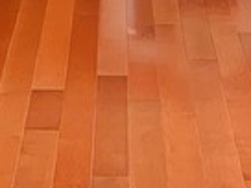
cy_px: -182
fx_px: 1421
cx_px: 172
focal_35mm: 196
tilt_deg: -7.6
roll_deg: -1.7
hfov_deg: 10.1
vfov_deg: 7.3
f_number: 1.8
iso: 50
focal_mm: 4.25
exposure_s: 1/60
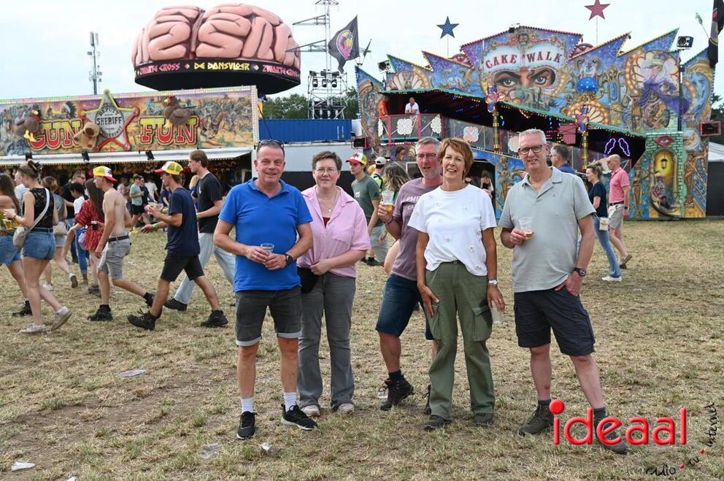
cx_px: 362
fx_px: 804
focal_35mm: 40
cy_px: 240
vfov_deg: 33.3
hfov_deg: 48.5
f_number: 5.6
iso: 140
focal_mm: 40
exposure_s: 1/250
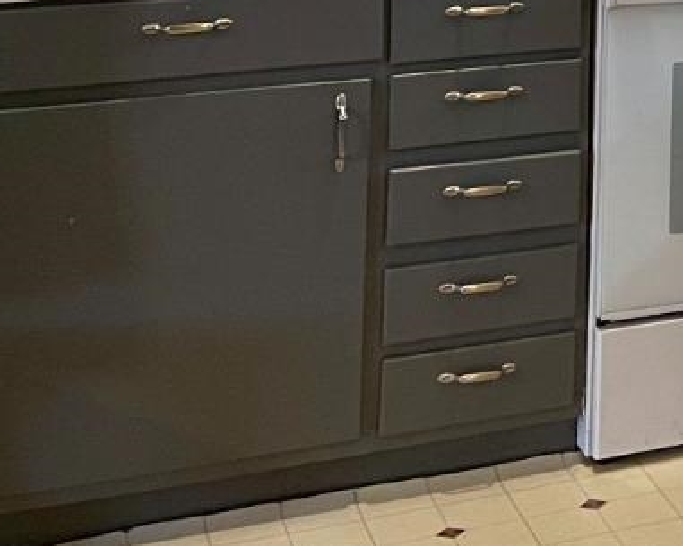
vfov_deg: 14.4
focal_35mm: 96
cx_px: 1058
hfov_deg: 17.7
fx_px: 1941
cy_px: -397
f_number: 1.6
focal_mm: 5.1
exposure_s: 1/60
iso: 160
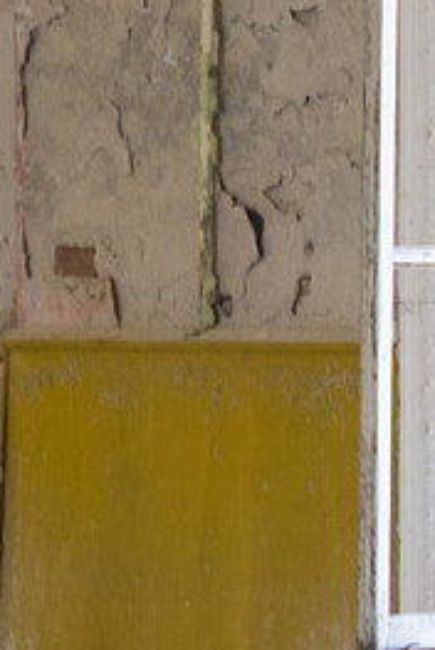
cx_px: -808
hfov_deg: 4.4
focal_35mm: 304
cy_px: 35
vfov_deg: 6.8
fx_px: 5495
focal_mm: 50
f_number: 8
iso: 400
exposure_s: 1/8
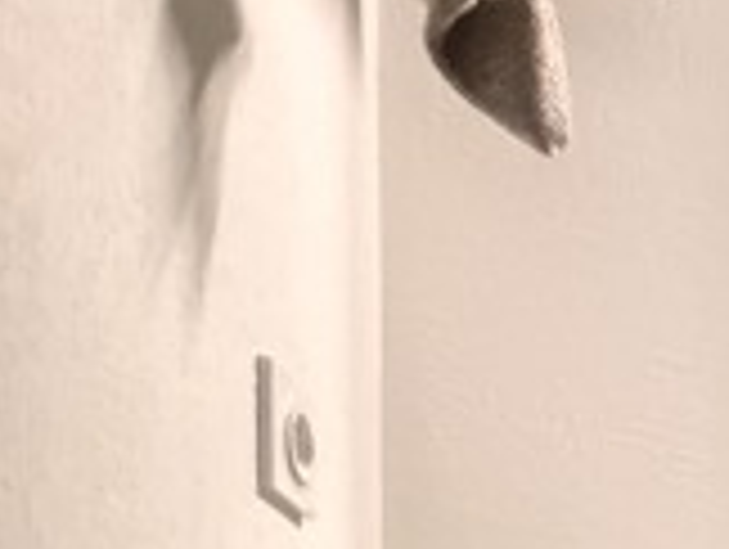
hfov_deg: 15.1
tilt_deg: -3.3
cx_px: 1760
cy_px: 1080
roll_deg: -1.9
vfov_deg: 16.5
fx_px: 1455
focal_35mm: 69
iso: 1600
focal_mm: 2.22
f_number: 2.2
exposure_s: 1/40
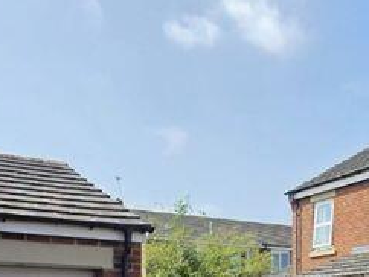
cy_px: 312
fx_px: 587
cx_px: 296
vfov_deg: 24.6
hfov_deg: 33.9
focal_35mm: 55
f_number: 1.9
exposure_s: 1/1667
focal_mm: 2.2
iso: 40
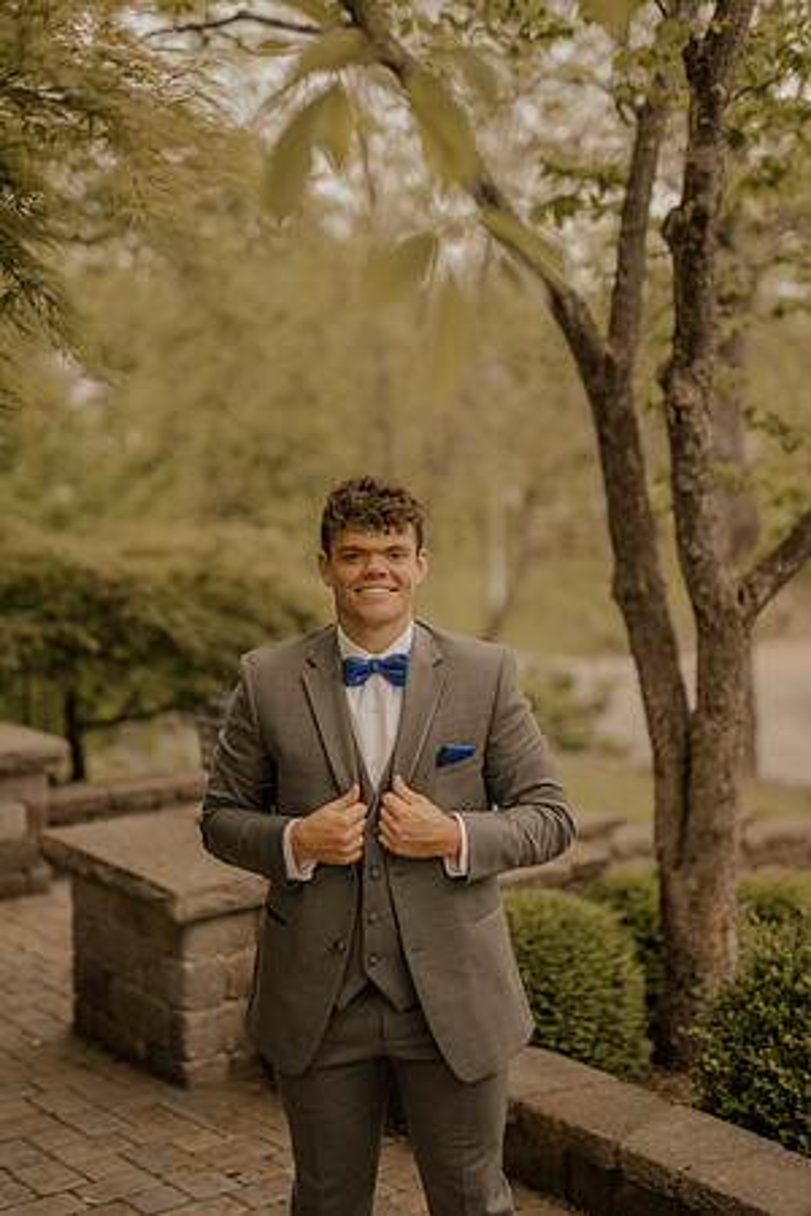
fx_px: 1689
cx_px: 406
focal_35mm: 50
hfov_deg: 27.0
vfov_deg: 39.6
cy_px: 608
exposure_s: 1/640
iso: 100
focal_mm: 50
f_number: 2.2
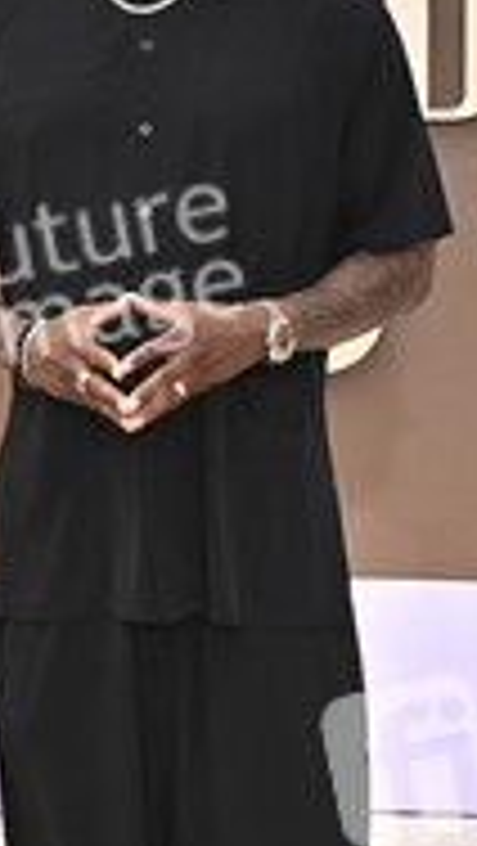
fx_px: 2851
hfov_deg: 9.6
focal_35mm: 127
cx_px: 144
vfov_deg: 16.9
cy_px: 518
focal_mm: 57
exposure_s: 1/320
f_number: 11
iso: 400
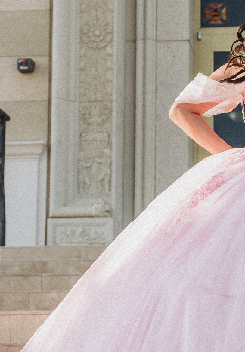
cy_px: 321
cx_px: 265
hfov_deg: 10.6
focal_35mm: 132
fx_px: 1309
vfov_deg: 15.1
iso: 160
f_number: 4
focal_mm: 28
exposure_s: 1/400
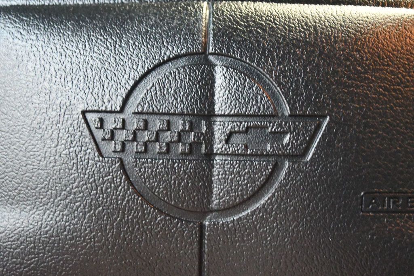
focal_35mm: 54
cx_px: 207
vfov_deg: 25.0
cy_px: 138
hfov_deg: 36.9
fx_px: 621
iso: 12800
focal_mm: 36
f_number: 5
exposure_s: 1/50
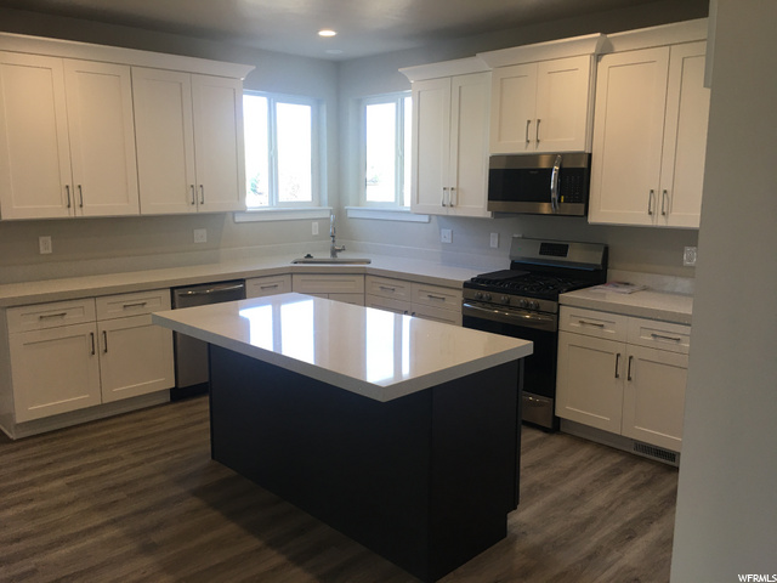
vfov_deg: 48.2
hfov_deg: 61.7
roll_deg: -0.8
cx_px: 388
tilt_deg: -7.6
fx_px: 651
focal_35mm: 29
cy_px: 292
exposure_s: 1/30
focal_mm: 4.15
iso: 32
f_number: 2.2
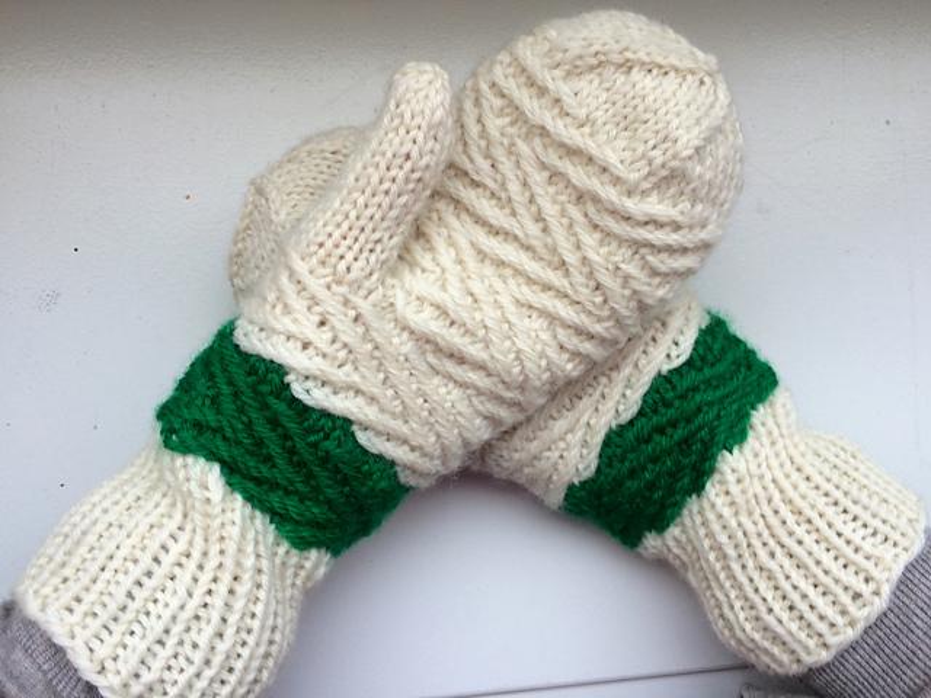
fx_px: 780
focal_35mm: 29
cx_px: 466
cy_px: 349
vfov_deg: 48.2
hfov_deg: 61.7
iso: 40
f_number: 2.2
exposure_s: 1/30
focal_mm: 4.15
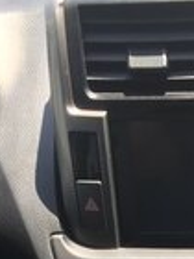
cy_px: 448
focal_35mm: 103
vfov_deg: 16.4
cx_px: 248
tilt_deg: -51.1
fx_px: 770
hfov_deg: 13.8
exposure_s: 1/223
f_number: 2.2
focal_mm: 4.15
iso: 32
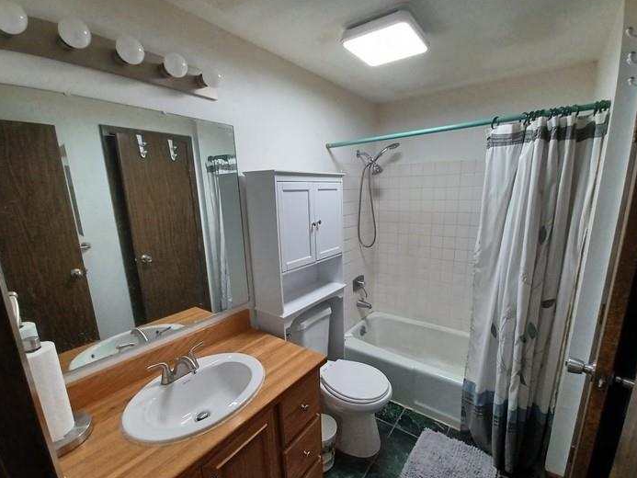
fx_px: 276
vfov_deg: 81.7
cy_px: 255
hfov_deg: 98.1
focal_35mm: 15
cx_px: 336
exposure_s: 1/60
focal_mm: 1.42
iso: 160
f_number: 2.2
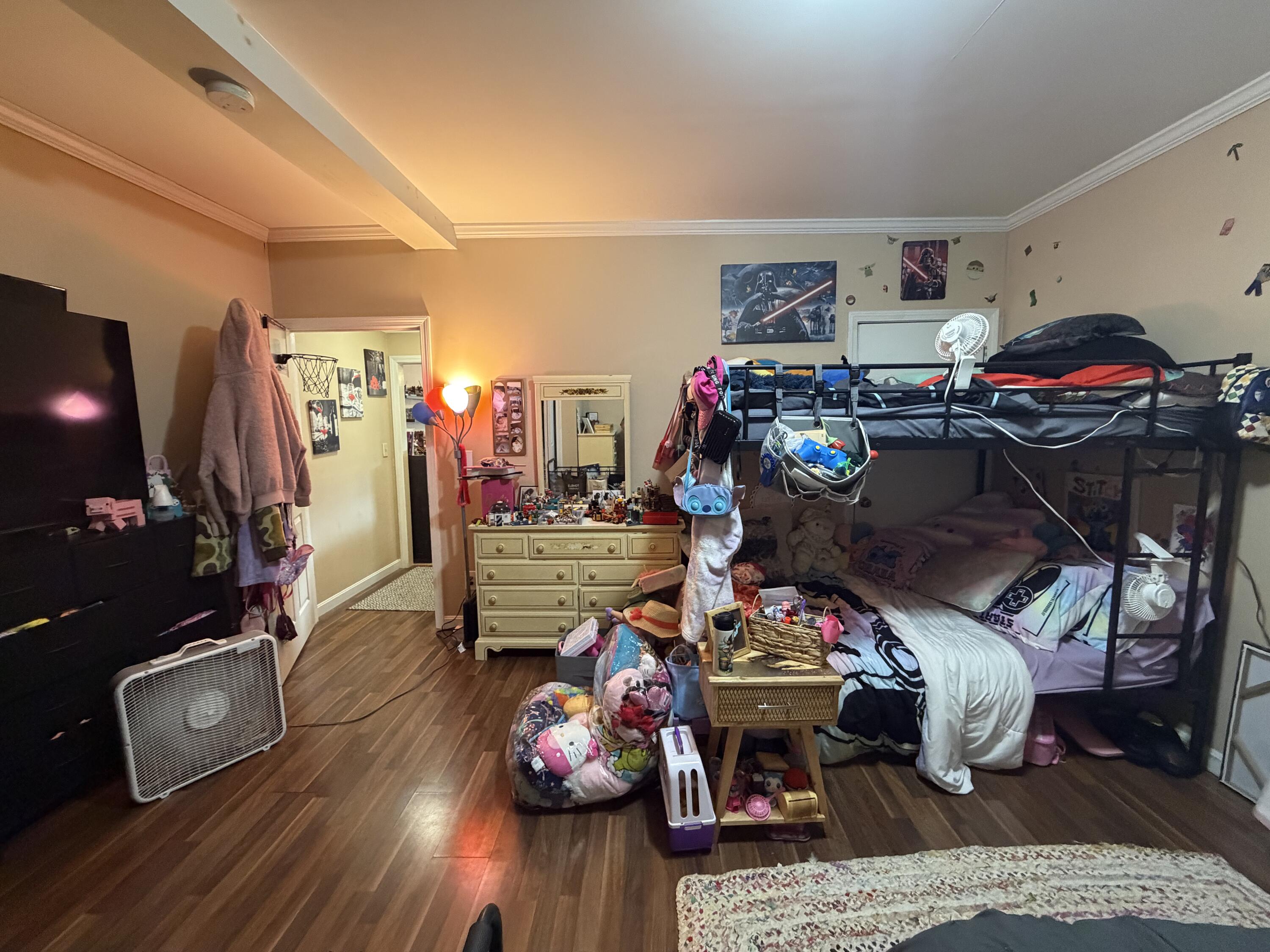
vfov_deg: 85.7
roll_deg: +0.6
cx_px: 635
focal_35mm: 14
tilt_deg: -6.0
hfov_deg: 102.1
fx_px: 514
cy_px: 476
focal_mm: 2.22
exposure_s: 1/60
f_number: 2.2
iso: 640
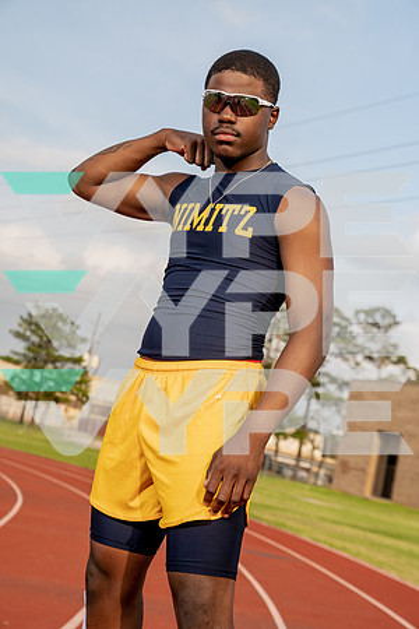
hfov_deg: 22.6
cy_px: 314
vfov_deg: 33.4
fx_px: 1047
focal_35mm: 60
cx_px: 210
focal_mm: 60
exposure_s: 1/250
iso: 100
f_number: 5
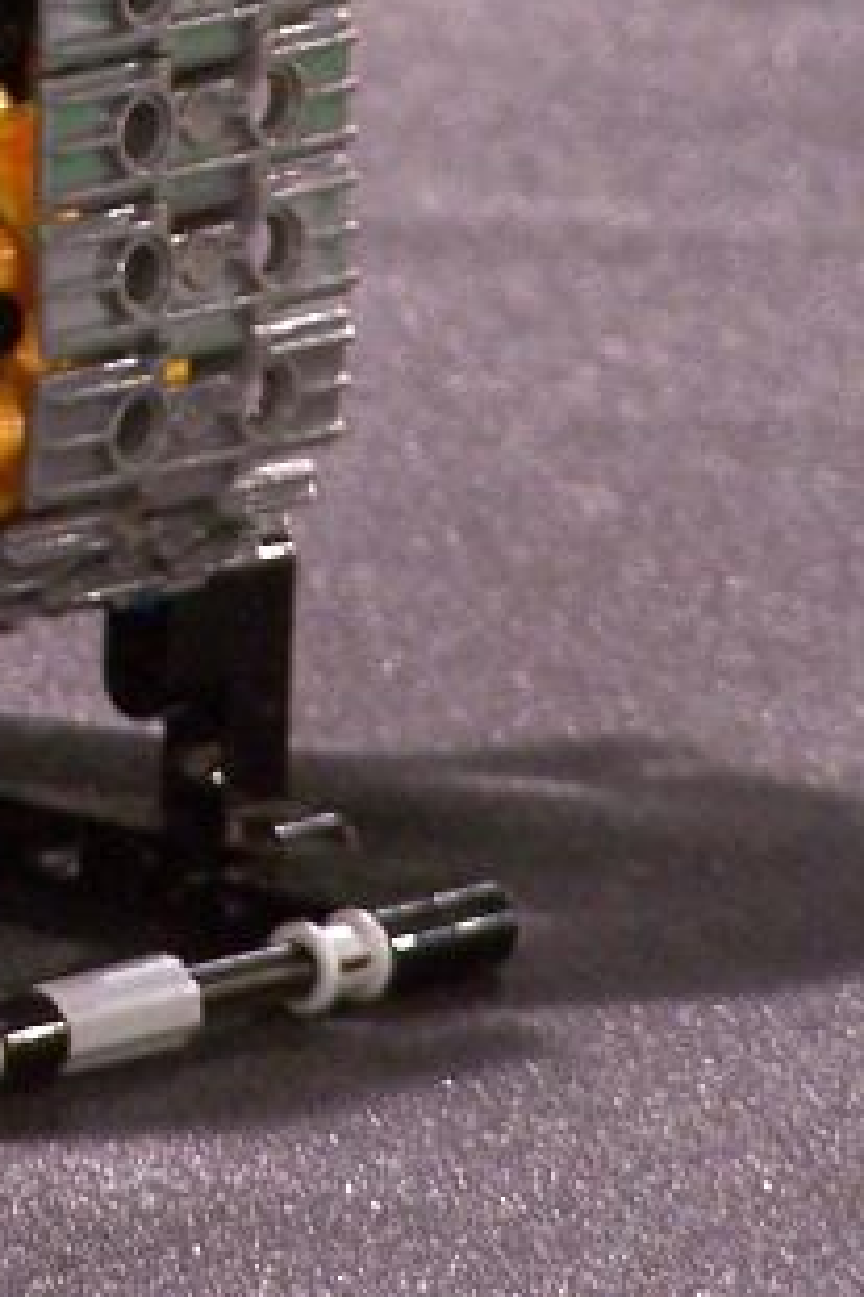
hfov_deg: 2.4
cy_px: -576
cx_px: -267
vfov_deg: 3.6
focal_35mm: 579
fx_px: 20866
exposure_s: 1/2
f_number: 3.2
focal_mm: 28
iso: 80
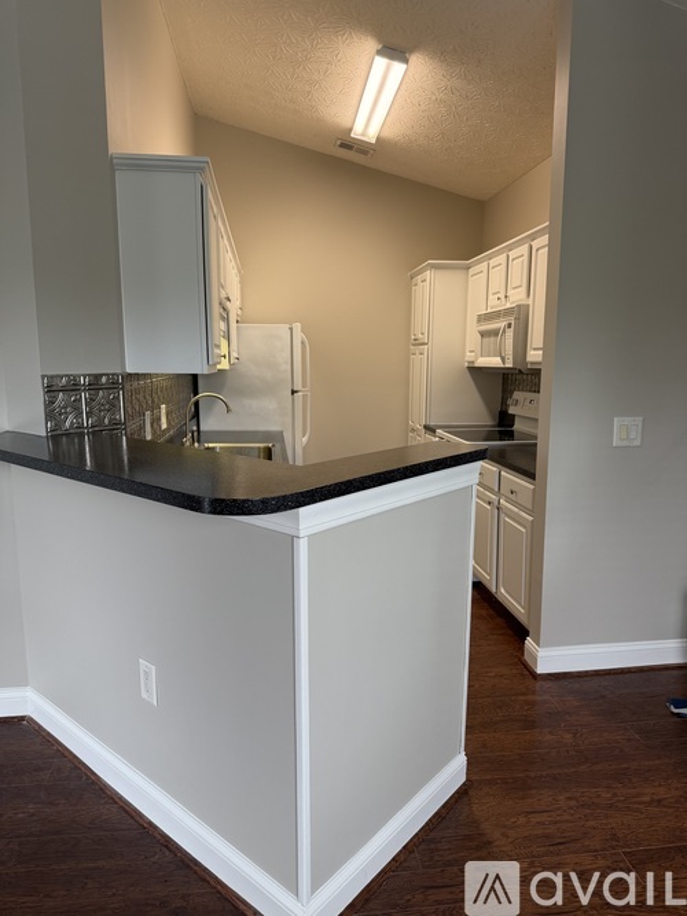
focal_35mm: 24
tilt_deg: -8.8
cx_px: 344
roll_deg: -0.5
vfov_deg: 71.6
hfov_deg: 56.8
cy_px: 458
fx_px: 635
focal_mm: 6.76
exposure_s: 1/120
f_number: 1.78
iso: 160
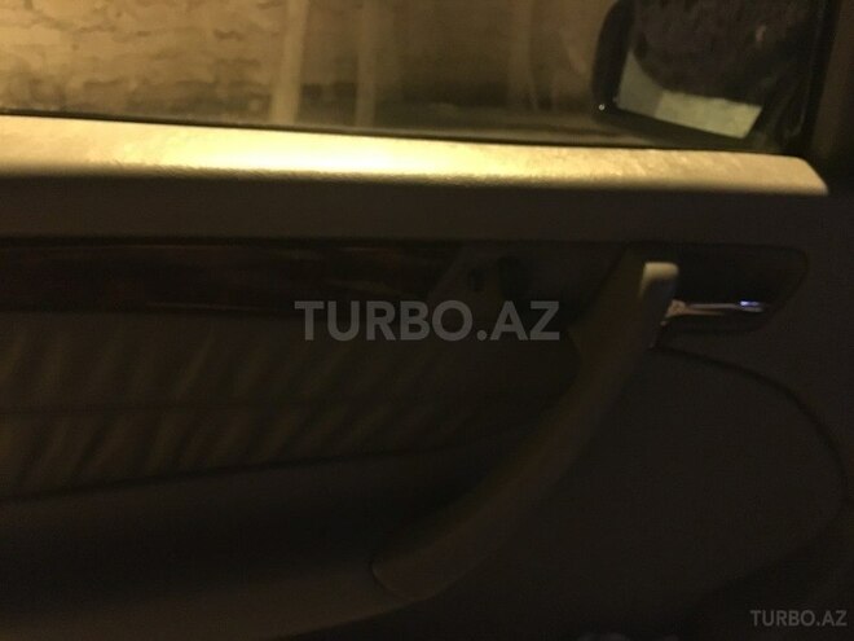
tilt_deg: -23.8
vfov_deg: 48.2
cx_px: 427
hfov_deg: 61.7
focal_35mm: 29
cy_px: 320
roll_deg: -3.4
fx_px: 715
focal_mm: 4.15
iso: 800
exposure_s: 1/17
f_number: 2.2
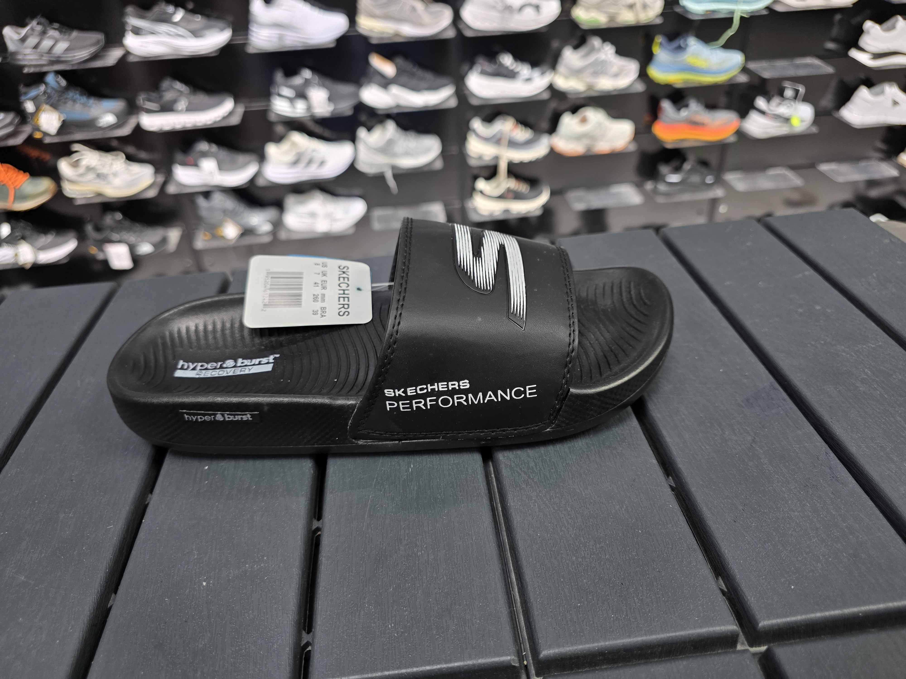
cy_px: 340
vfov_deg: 58.9
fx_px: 602
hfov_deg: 73.9
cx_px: 453
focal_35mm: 23
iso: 160
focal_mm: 6.3
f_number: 1.7
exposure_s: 1/100
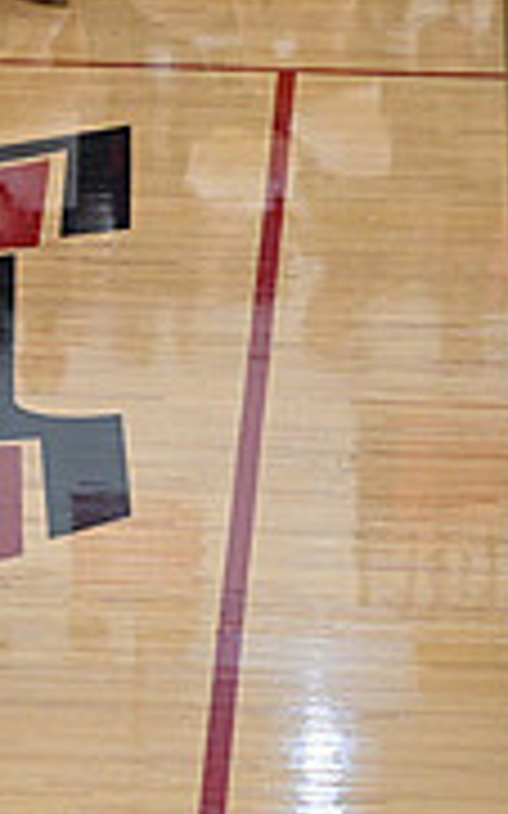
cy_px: 43
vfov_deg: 6.3
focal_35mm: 333
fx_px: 7382
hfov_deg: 3.9
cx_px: -755
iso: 4000
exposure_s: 1/400
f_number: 4
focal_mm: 102
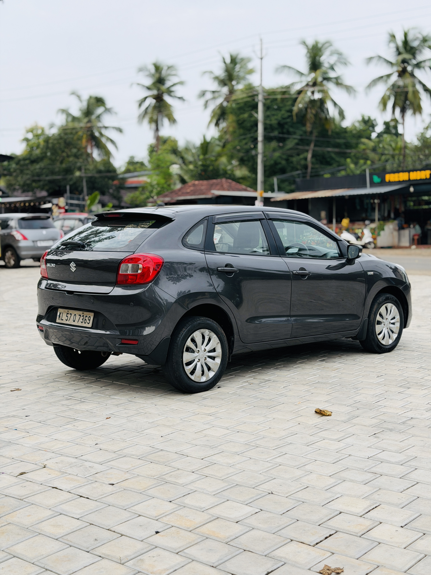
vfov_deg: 39.7
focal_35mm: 48
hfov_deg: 30.3
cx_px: 216
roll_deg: +0.2
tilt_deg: -3.3
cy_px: 288
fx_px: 797
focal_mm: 6.76
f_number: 1.78
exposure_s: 1/1085
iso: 80
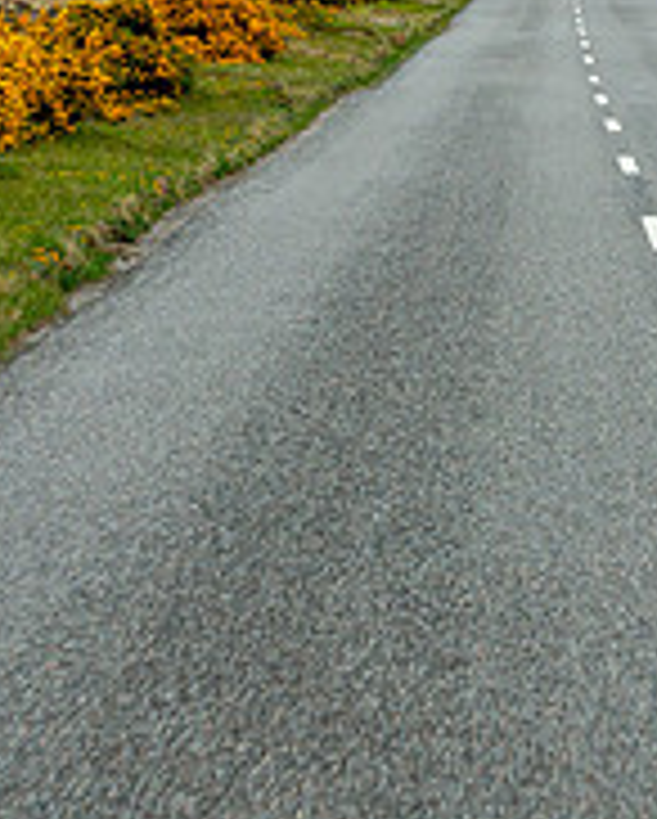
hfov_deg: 7.4
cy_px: 70
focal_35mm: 209
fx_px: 5071
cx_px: 486
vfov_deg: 9.2
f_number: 7.1
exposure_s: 1/200
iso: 125
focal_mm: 25.7
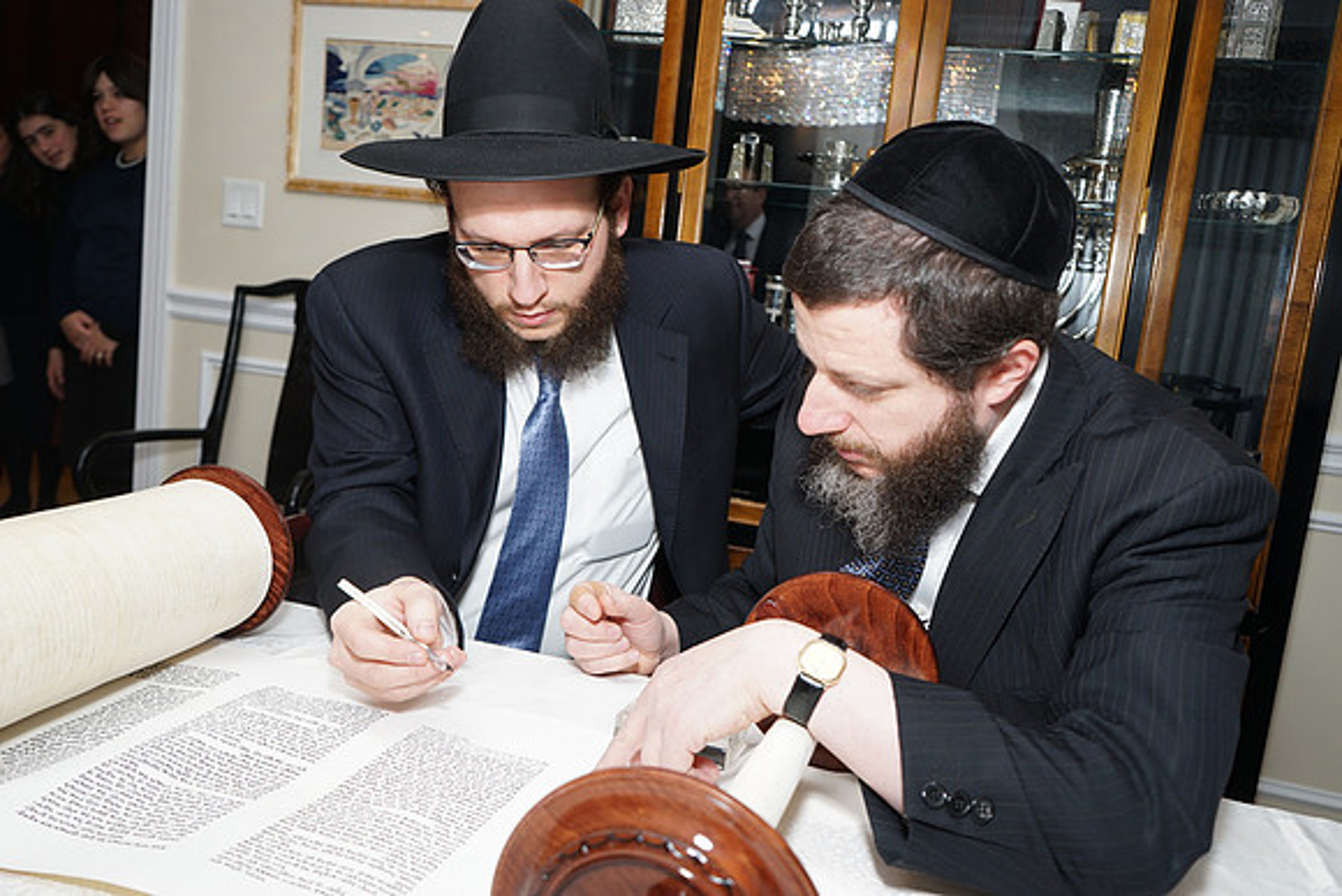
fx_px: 1081
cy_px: 448
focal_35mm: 29
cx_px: 671
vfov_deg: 45.0
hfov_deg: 63.6
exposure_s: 1/100
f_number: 5.6
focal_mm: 29
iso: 400
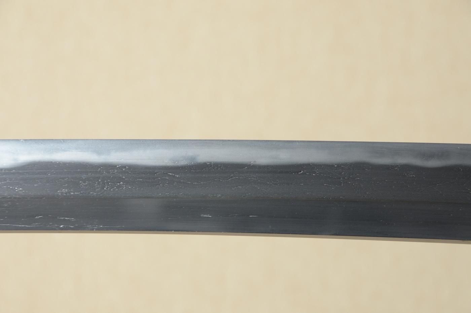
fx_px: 2196
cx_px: 236
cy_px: 156
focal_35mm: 168
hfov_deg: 12.2
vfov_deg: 8.2
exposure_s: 1/2
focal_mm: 112
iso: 400
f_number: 11
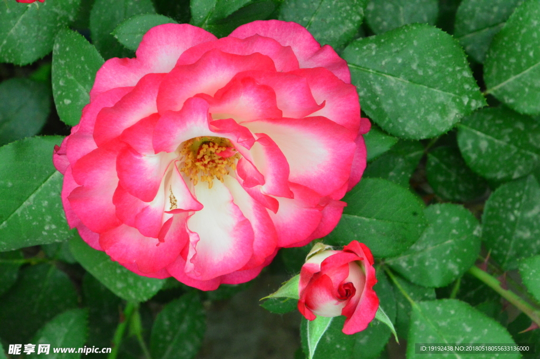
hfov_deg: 7.0
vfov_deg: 4.7
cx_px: 270
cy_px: 180
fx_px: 4384
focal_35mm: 292
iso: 4000
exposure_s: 1/250
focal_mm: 195
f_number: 20
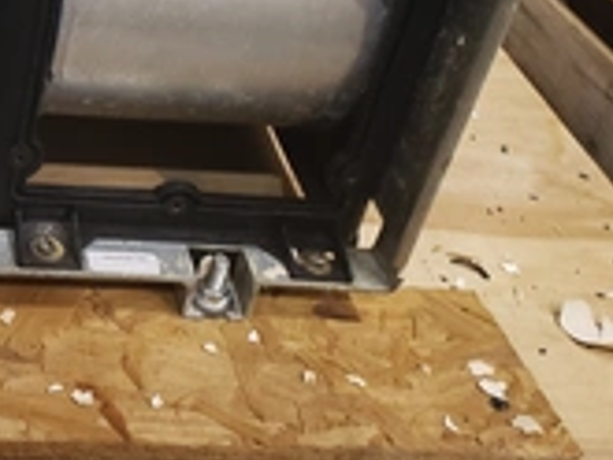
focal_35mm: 63
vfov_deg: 22.4
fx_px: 1116
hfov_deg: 27.9
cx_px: -71
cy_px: -7
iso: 320
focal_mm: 4.3
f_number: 2.4
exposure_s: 1/60
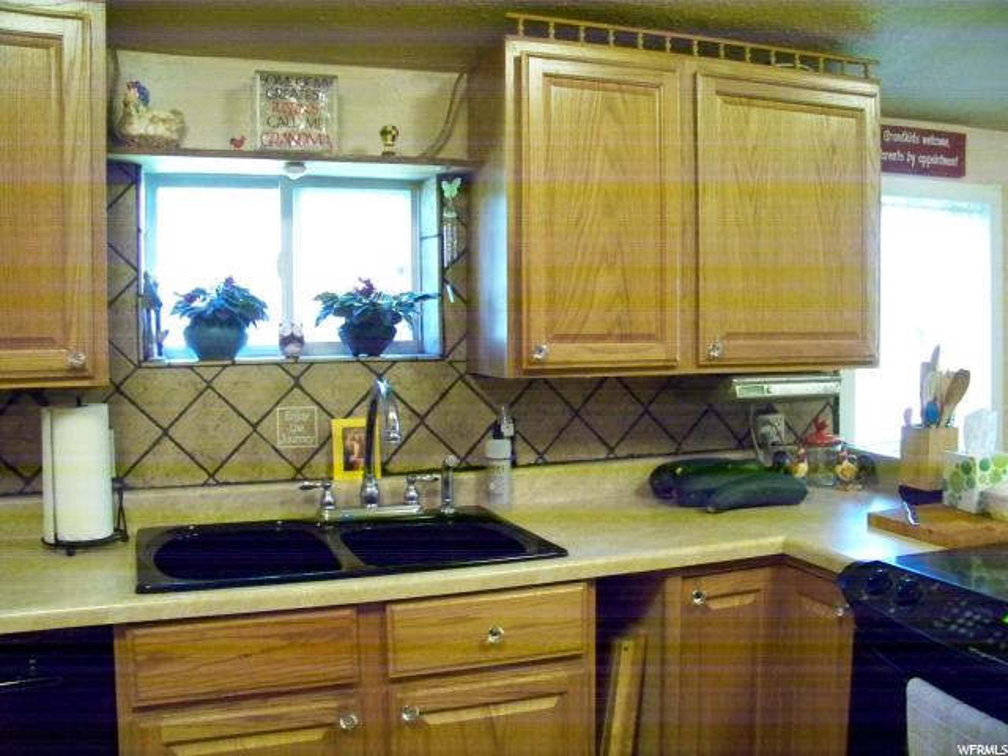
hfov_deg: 55.4
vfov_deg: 42.9
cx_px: 504
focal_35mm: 33
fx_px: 961
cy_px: 378
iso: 1250
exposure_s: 1/30
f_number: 2.8
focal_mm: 5.85
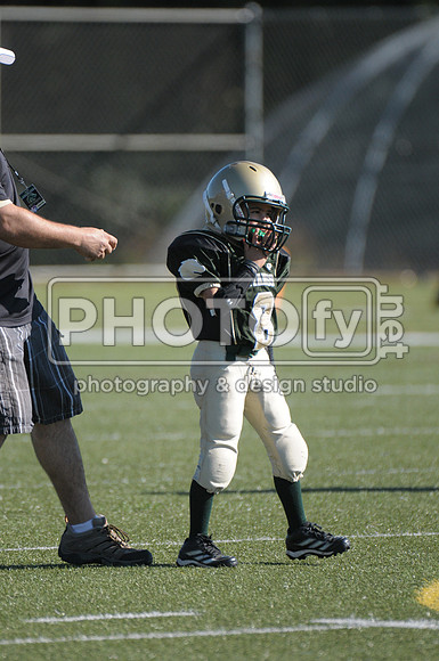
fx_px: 11007
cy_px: 330
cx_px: 220
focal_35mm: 600
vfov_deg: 3.4
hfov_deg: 2.3
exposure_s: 1/3200
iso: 640
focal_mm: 400
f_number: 4
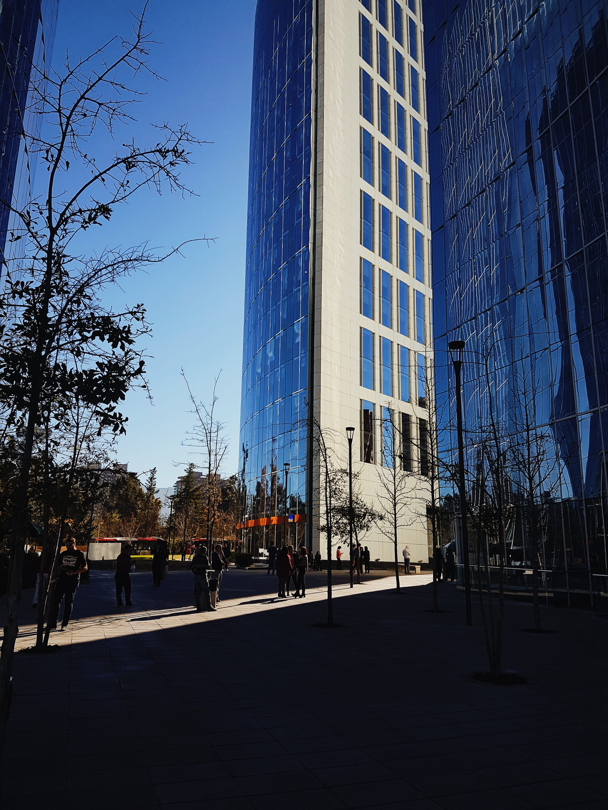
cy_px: 405
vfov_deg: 67.3
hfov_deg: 53.1
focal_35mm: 26
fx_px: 609
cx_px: 304
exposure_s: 1/2920
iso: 40
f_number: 1.7
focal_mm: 4.2
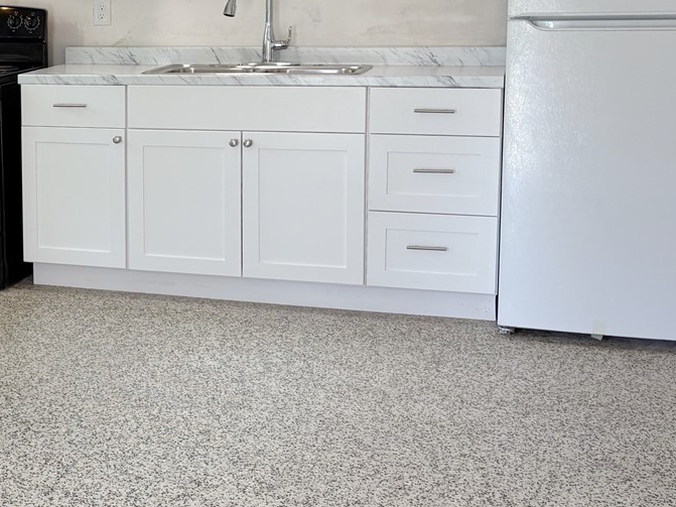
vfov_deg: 23.4
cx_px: -13
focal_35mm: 62
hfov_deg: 29.0
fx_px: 1211
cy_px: 136
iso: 50
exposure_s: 1/120
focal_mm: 5.96
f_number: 1.6
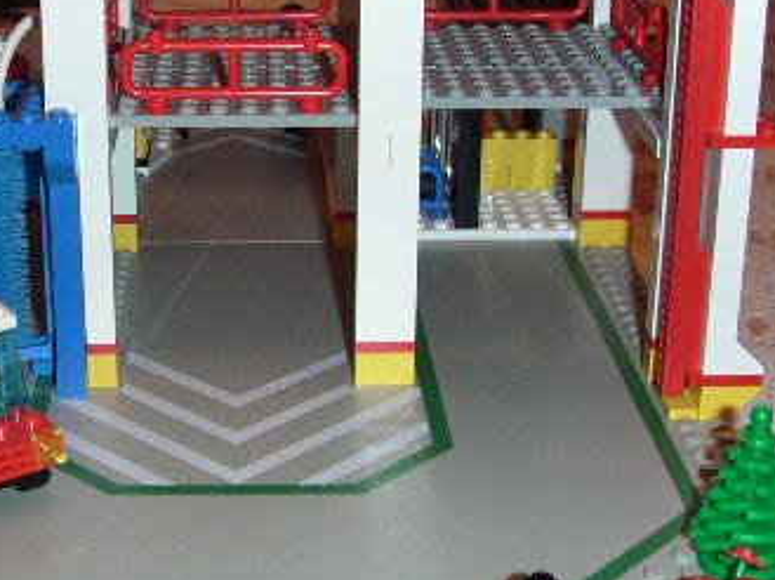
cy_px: 177
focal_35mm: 74
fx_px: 1655
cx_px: 247
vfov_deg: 19.8
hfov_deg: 26.2
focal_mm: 6
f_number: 2.8
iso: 160
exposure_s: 1/50
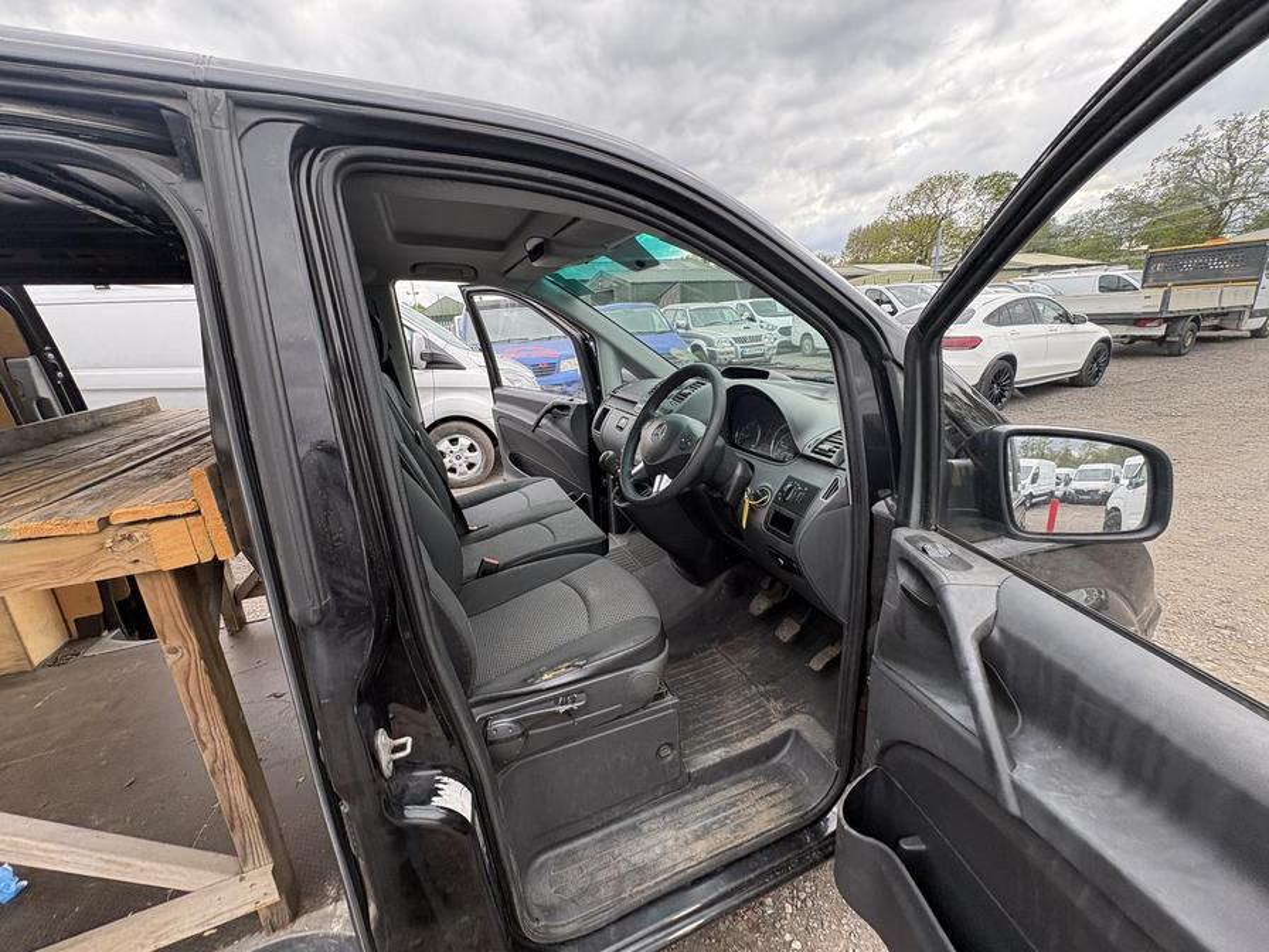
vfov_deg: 85.7
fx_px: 513
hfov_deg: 102.1
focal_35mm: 14
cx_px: 634
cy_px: 476
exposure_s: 1/157
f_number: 2.2
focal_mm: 2.22
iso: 50
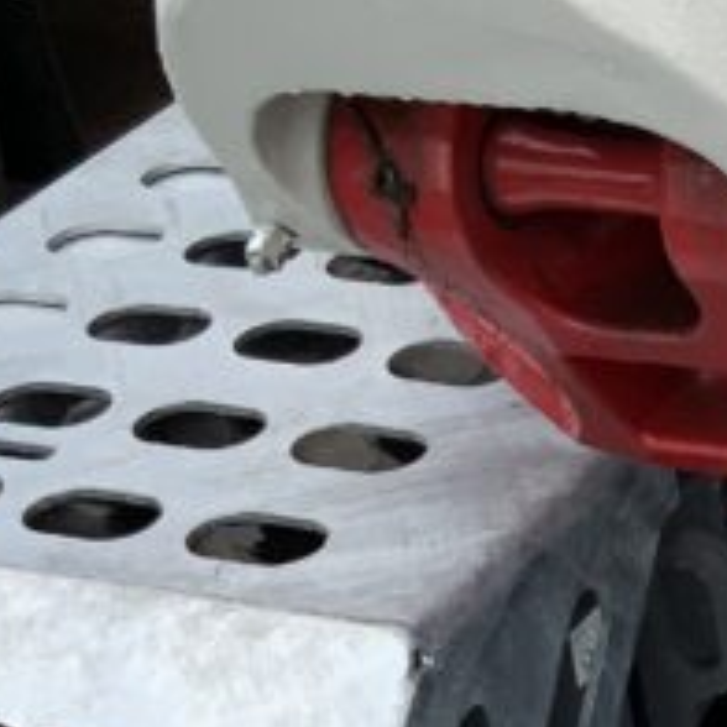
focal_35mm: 134
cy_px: 883
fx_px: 3184
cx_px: 1135
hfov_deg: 12.3
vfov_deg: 12.7
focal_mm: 3
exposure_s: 1/829
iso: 16
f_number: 1.8
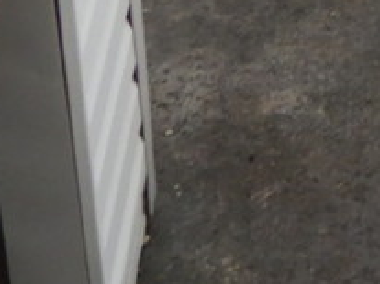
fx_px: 1832
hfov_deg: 10.2
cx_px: 927
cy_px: -469
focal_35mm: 167
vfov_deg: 8.0
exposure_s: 1/800
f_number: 2.8
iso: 125
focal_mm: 4.3
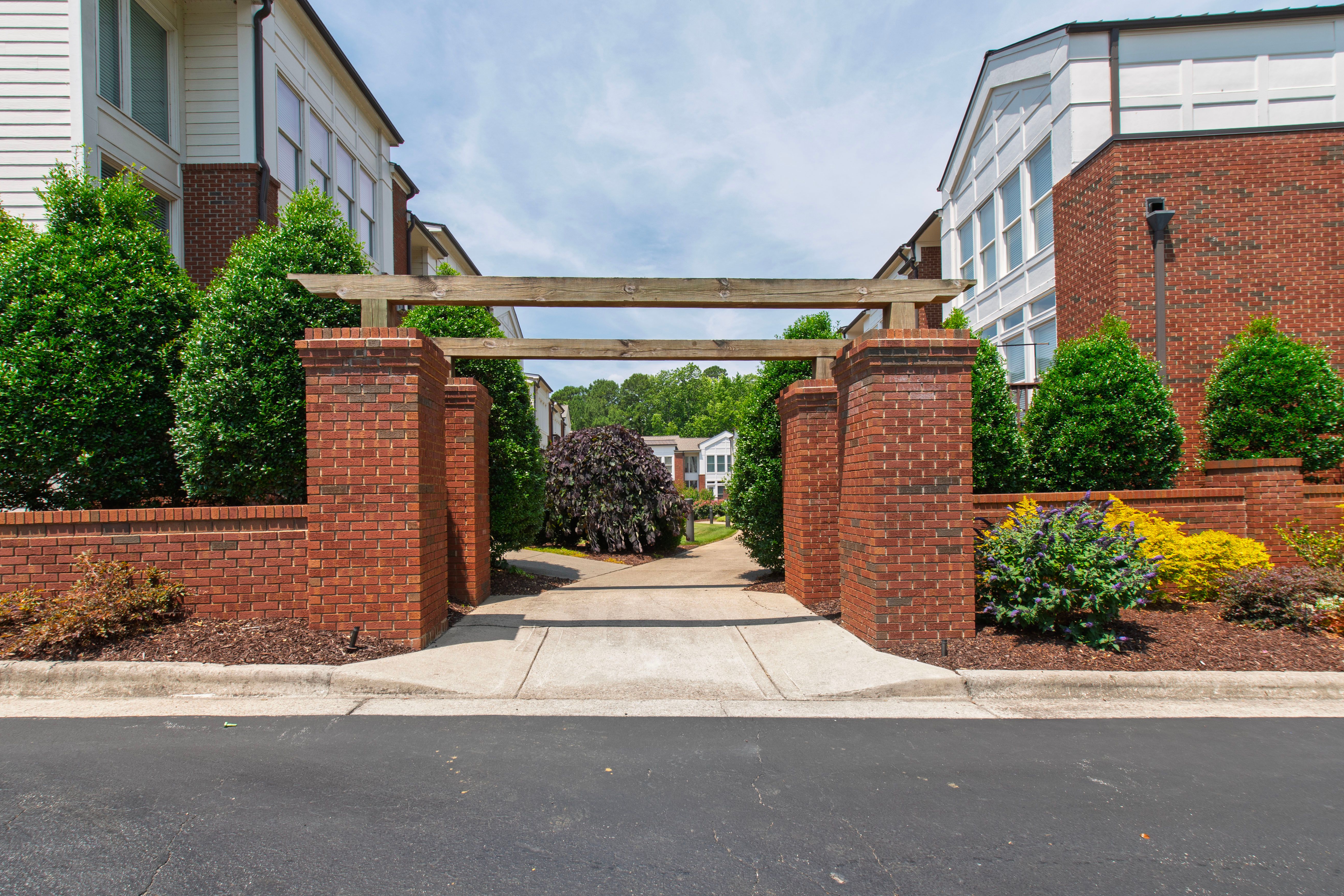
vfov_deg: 73.7
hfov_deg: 96.6
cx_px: 632
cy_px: 474
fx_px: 597
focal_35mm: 16
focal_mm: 10
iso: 100
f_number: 8
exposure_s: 1/160
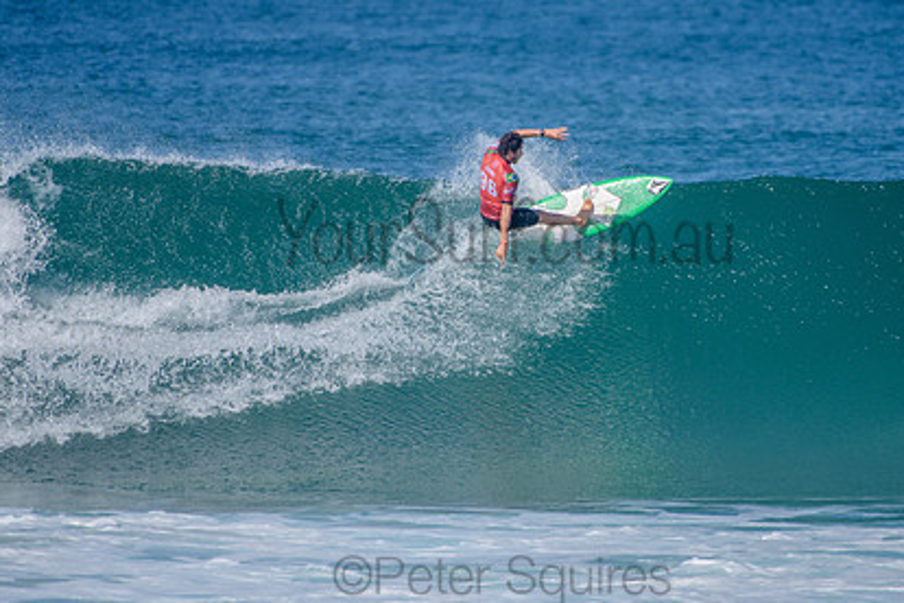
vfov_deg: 2.0
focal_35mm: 700
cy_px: 213
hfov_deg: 2.9
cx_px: 502
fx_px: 17576
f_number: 5.6
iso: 160
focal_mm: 500
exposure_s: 1/2000
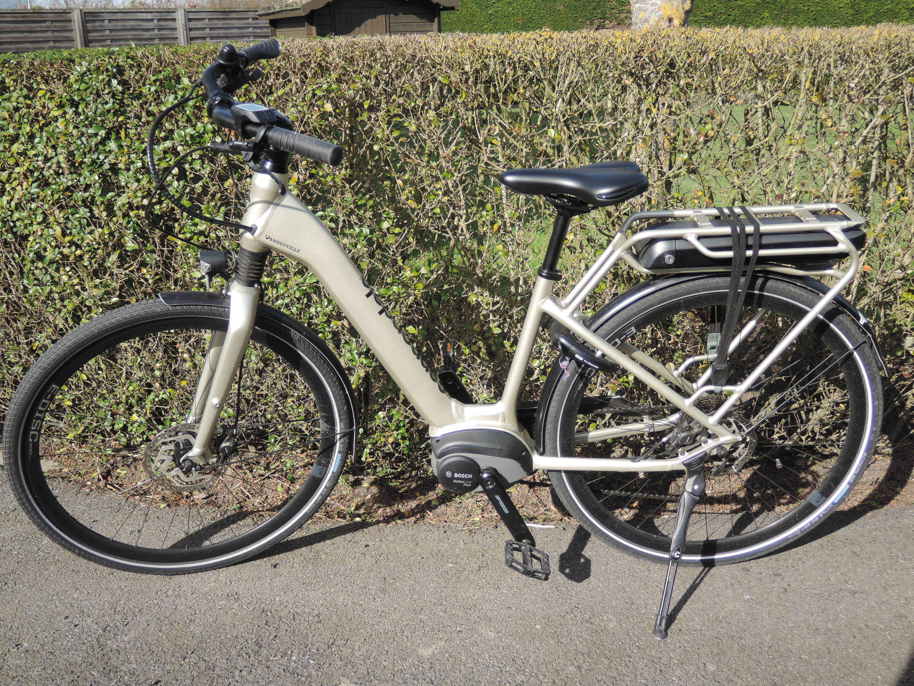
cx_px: 457
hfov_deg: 52.6
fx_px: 924
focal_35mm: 35
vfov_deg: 40.7
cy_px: 343
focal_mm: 7.5
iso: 80
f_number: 2.5
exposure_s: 1/125
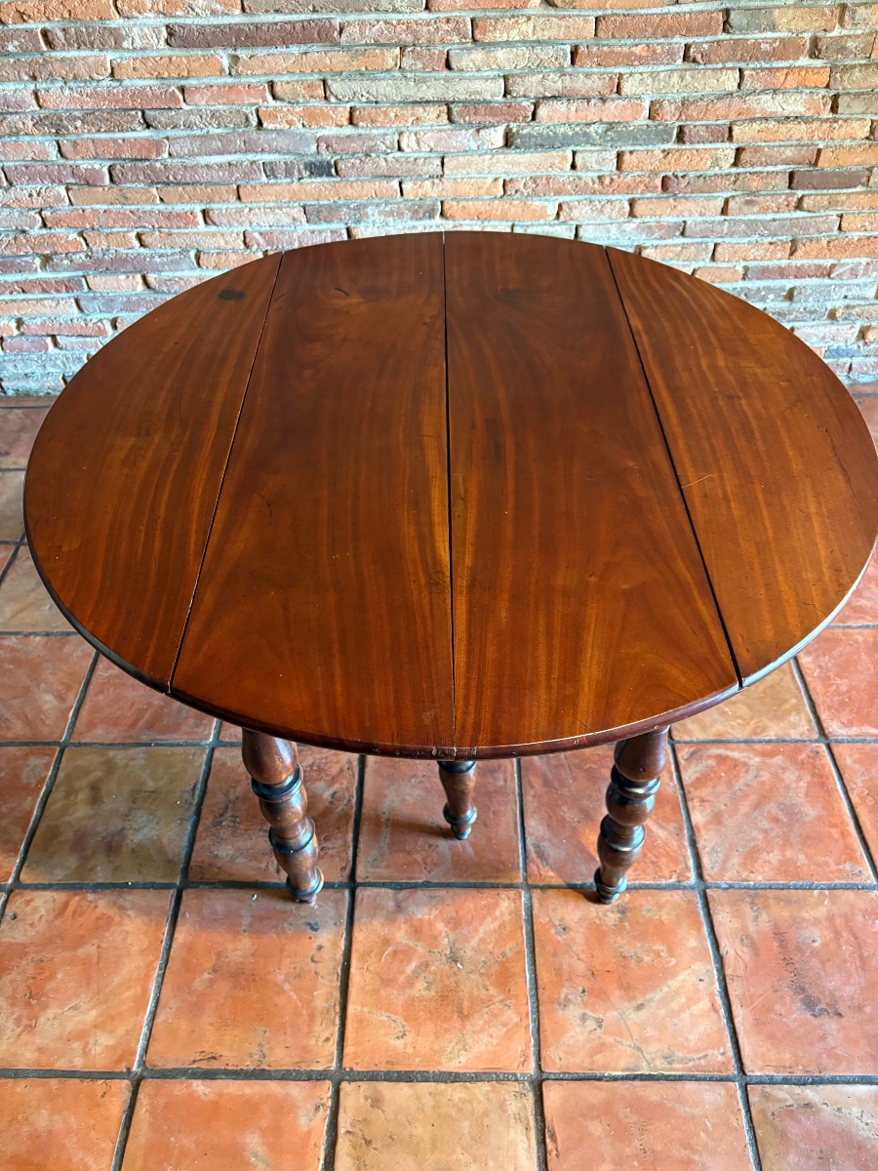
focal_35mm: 26
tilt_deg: -44.0
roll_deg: +2.3
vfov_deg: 67.3
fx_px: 879
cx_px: 439
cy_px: 586
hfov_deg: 53.1
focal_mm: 5.96
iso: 400
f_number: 1.6
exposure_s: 1/33
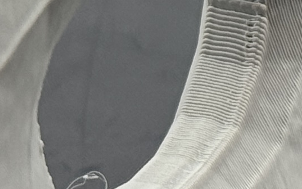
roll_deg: +3.6
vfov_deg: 3.4
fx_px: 3145
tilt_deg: -16.0
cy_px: -413
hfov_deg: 5.4
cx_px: 662
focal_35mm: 382
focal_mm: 6.76
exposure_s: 1/180
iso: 64
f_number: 1.78
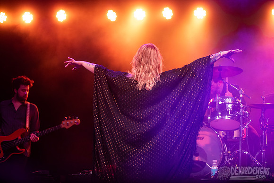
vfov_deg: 17.1
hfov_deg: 25.4
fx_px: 609
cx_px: 137
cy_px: 92
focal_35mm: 80
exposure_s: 1/400
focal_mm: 80
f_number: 3.2
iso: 2500
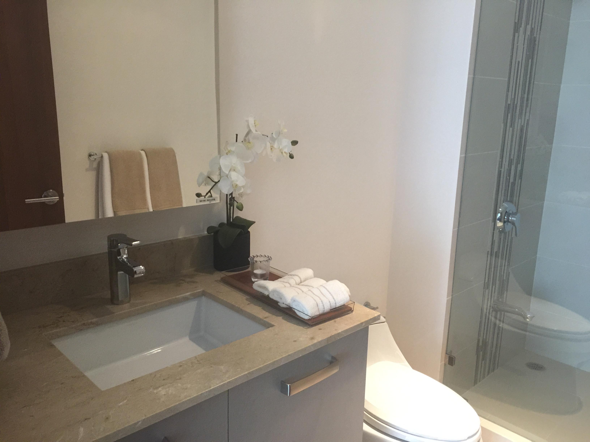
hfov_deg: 61.7
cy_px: 221
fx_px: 494
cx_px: 295
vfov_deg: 48.2
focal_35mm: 29
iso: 125
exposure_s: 1/15
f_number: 2.2
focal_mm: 4.15
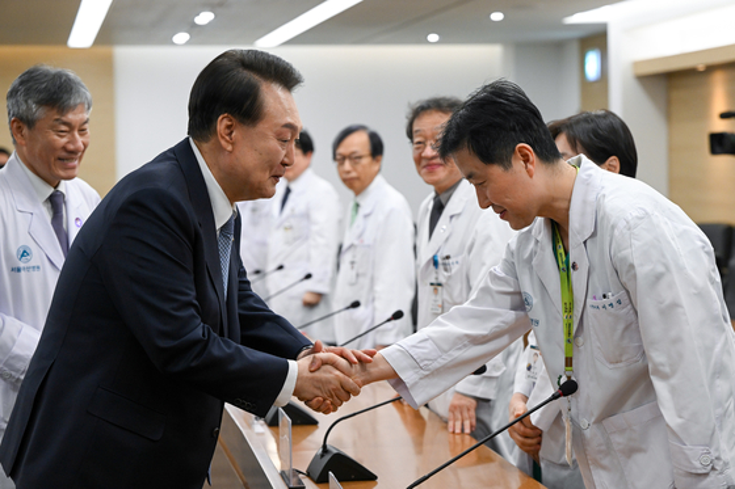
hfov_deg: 25.4
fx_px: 1633
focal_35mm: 80
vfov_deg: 17.1
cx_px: 368
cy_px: 244
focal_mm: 80
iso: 2000
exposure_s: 1/320
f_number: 4.5
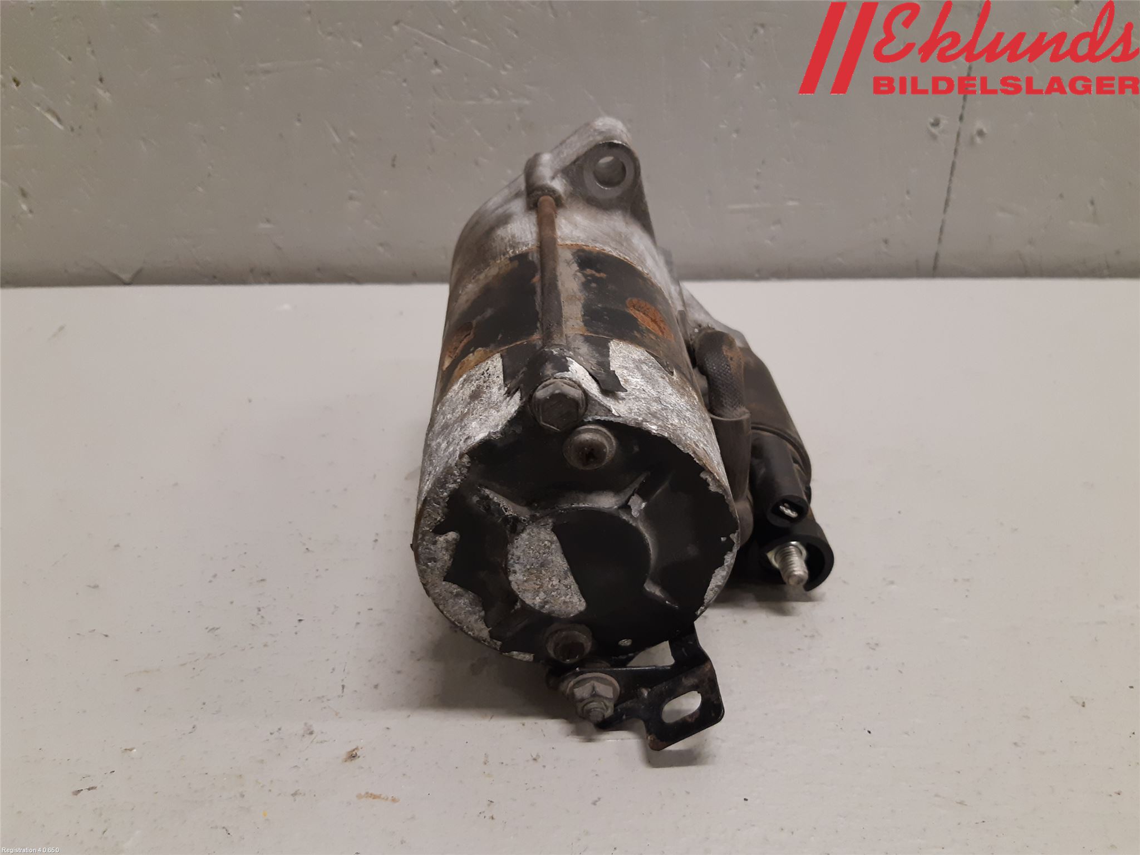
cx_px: 570
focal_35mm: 26
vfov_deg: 53.1
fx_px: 856
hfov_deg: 67.3
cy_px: 428
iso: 160
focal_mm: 3.93
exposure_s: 1/50
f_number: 1.7
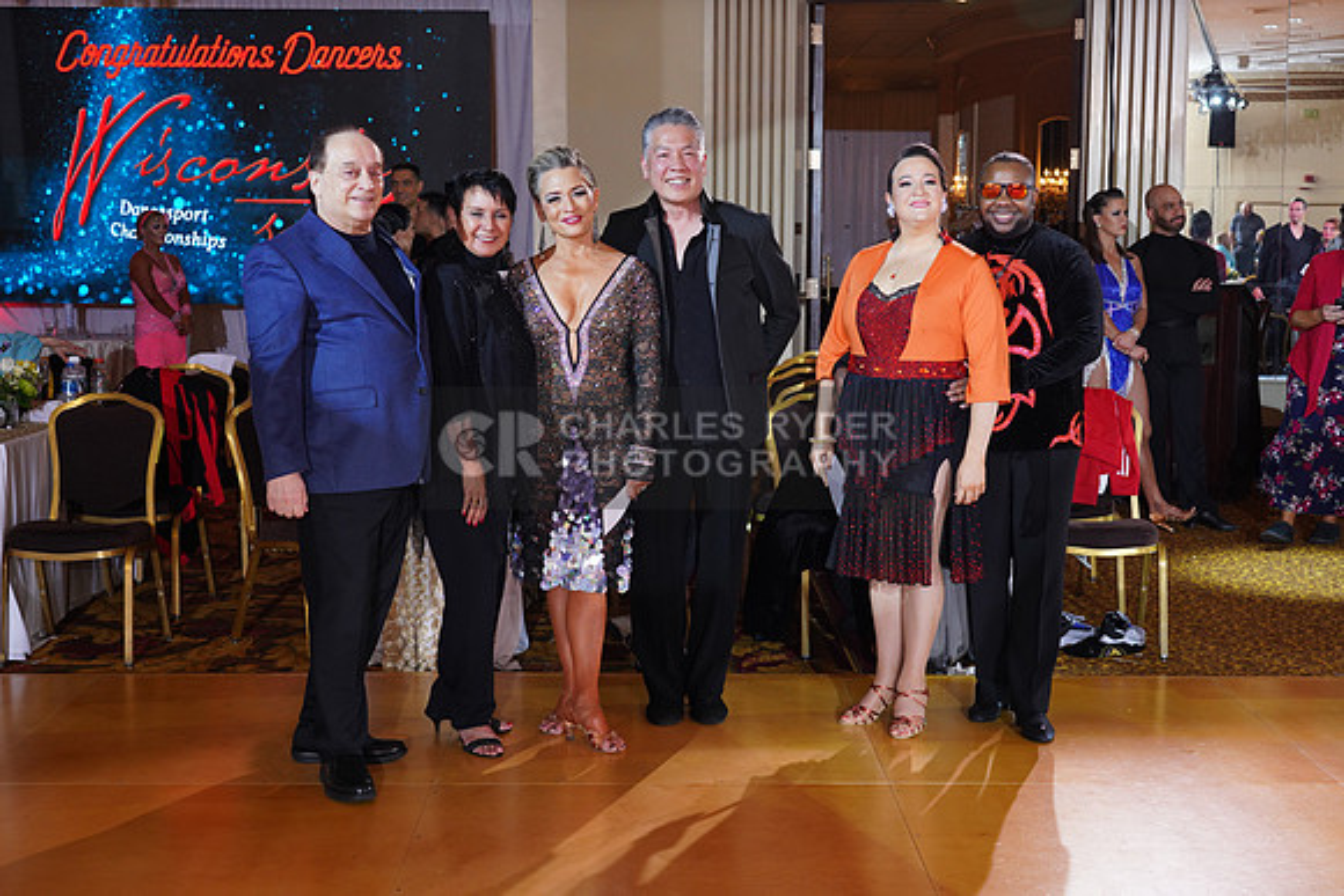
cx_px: 672
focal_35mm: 49
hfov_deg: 40.3
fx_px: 1830
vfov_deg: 27.5
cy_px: 448
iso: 1600
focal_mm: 49
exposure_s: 1/200
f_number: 5.6
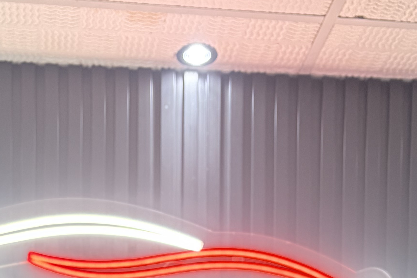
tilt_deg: +0.3
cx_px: 137
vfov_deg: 12.8
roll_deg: -0.4
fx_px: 1031
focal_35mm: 89
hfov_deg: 22.8
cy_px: 611
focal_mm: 5.96
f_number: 1.6
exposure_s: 1/60
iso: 200
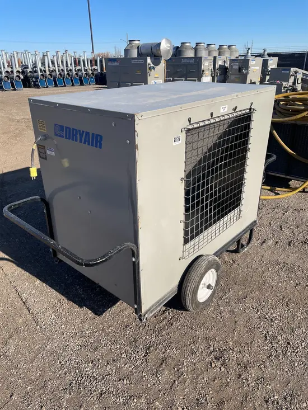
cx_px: 154
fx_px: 308
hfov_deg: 53.1
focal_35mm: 26
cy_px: 205
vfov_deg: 67.3
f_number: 1.6
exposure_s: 1/3509
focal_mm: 4.2
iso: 32
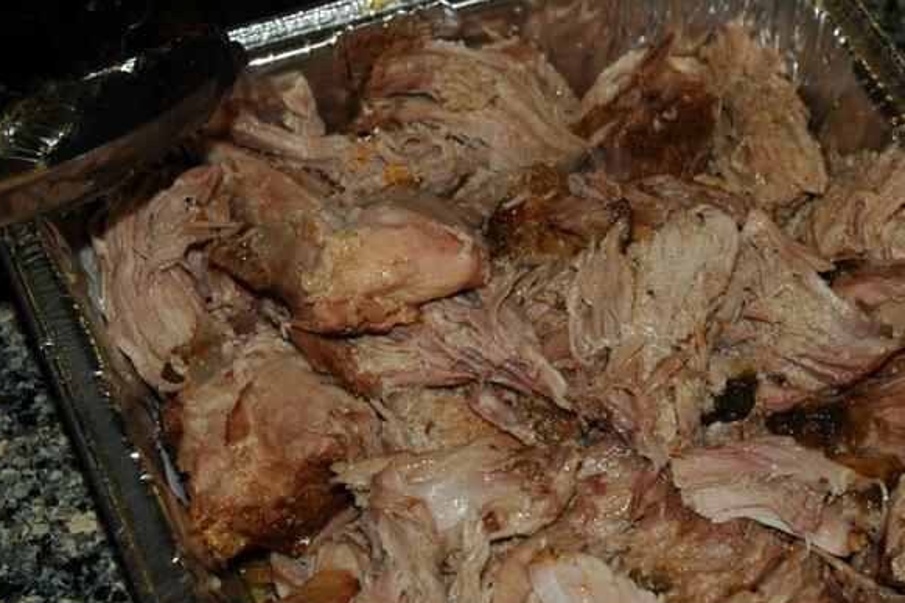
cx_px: 585
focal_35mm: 102
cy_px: 439
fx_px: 2564
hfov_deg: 20.0
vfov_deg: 13.4
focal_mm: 44
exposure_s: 1/125
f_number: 5.6
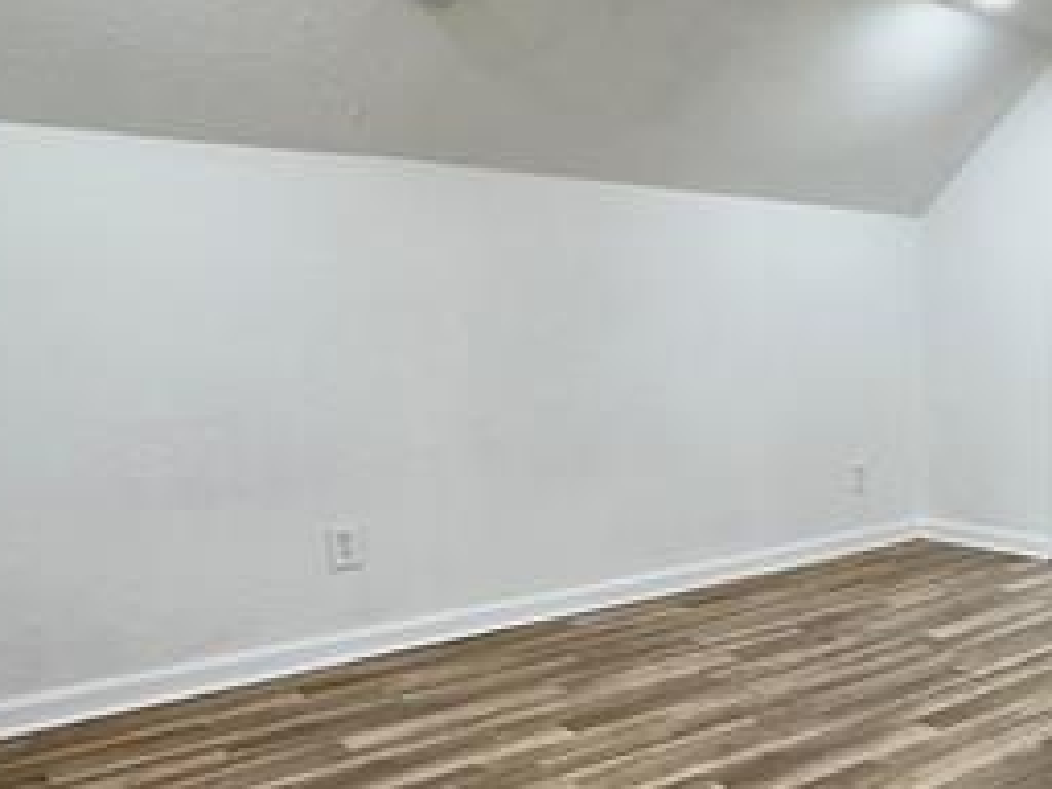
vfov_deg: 40.6
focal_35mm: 35
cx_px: 797
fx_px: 1064
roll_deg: +0.8
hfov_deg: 50.3
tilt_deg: -5.0
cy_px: 444
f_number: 2.2
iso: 160
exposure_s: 1/120
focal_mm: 2.22
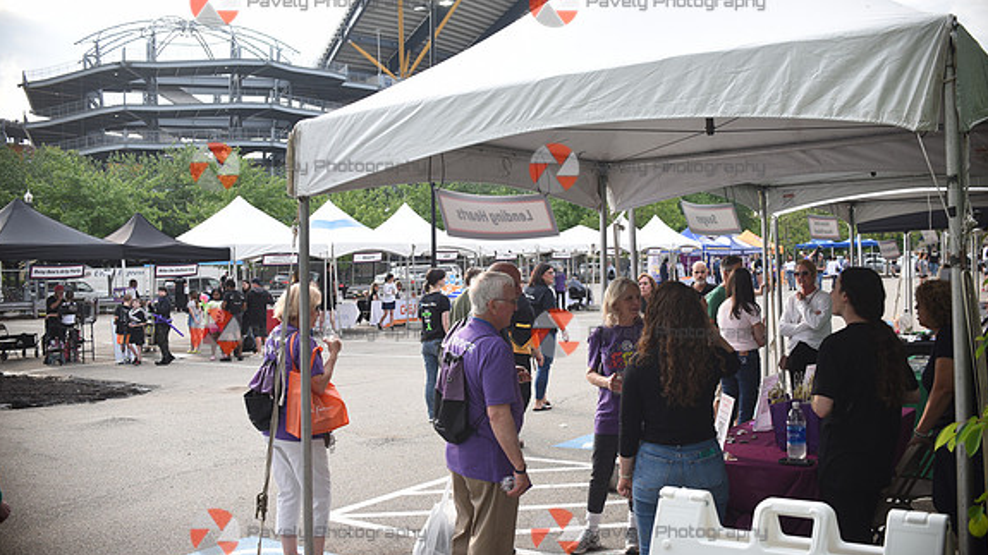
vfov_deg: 32.0
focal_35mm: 37
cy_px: 276
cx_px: 493
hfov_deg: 54.0
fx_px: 969
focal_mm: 35
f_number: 6.3
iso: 320
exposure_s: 1/400
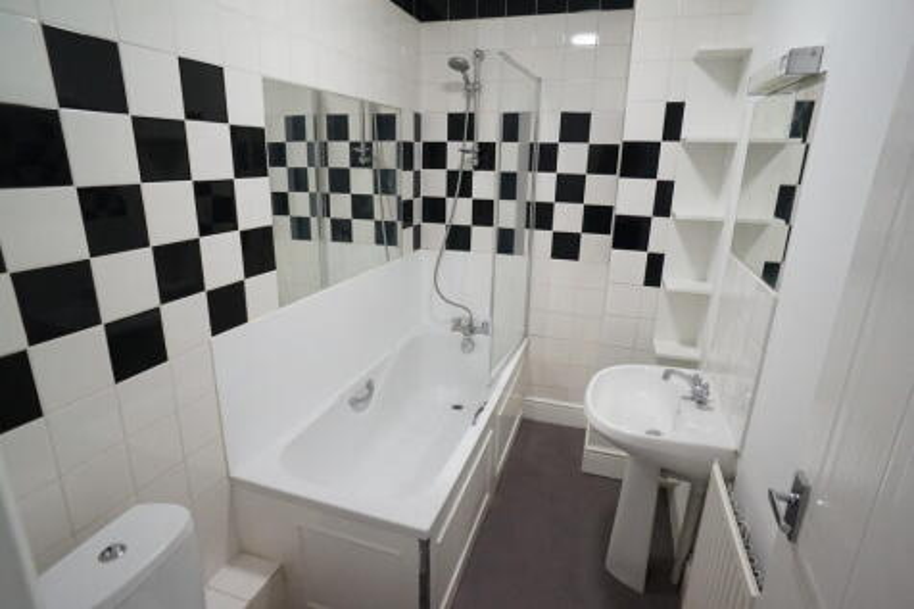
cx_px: 457
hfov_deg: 73.8
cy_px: 304
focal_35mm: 24
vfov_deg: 53.1
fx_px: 609
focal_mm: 16
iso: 1600
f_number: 4
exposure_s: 1/160
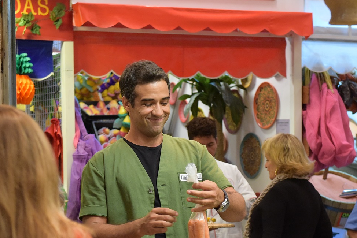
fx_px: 1141
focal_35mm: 115
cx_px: 186
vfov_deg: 11.8
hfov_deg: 17.8
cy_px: 213
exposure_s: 1/125
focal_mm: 58
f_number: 3.5
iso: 2500
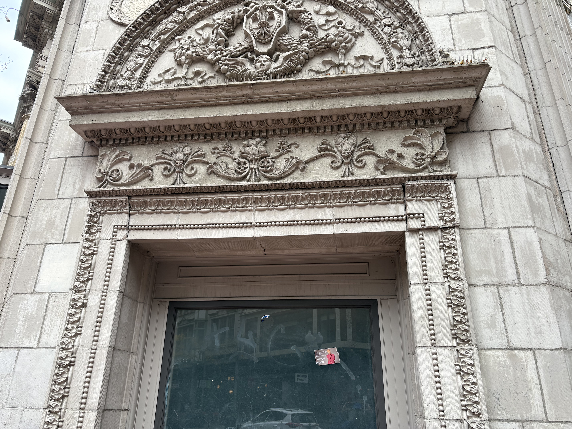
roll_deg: -1.9
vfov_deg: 53.1
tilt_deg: +23.8
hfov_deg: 67.3
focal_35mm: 26
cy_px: 214
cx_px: 286
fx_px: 430
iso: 32
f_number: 1.6
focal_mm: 5.96
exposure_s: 1/159
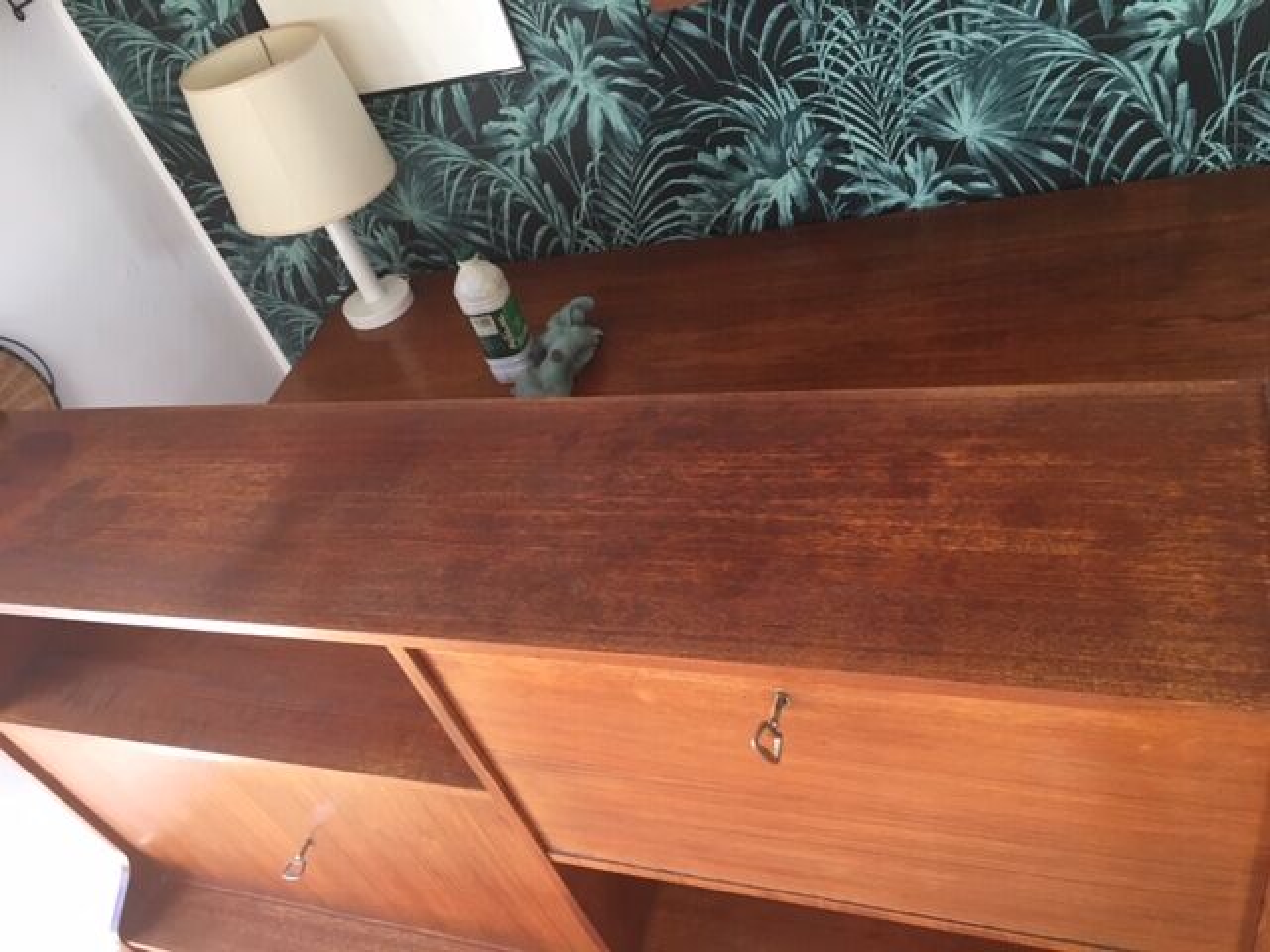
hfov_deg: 61.7
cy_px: 476
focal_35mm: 29
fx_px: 1064
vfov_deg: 48.2
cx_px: 635
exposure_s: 1/33
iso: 100
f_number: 2.2
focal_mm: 4.15
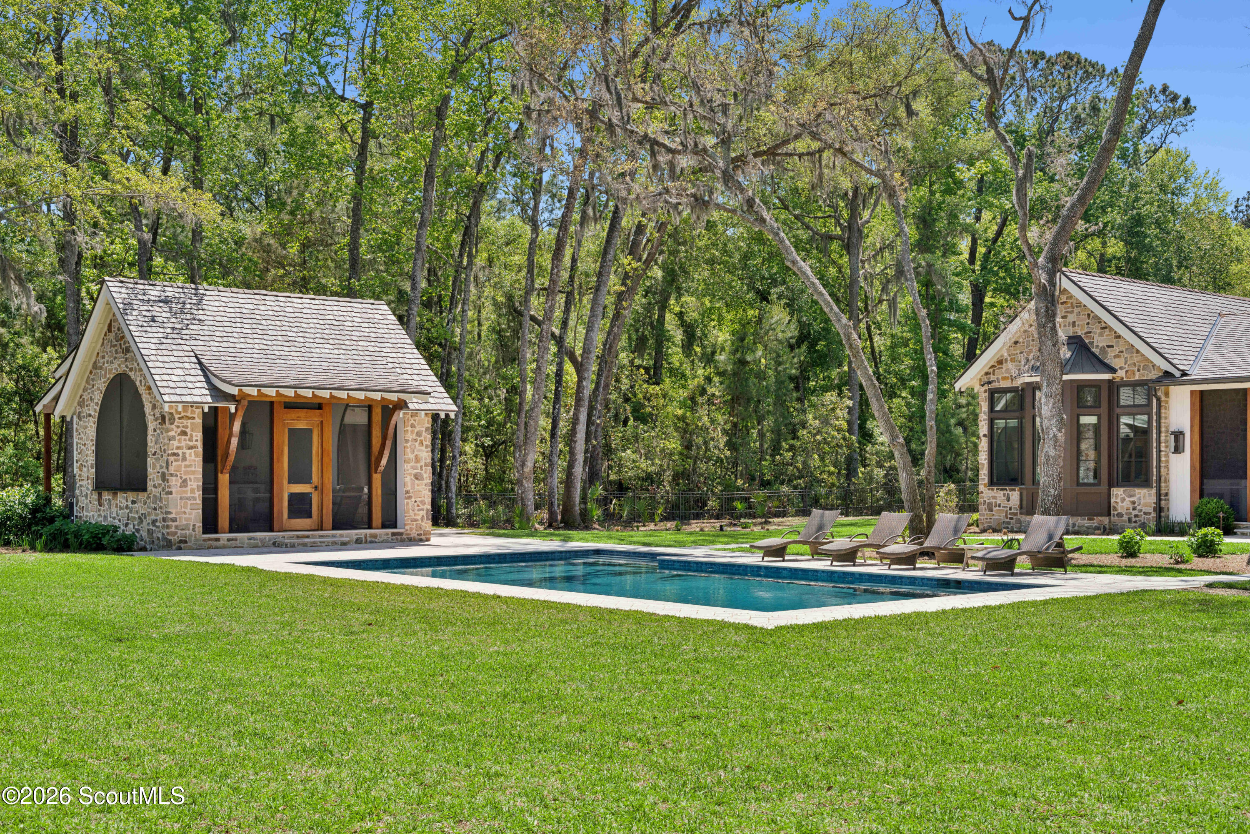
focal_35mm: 38
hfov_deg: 50.7
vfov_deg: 35.1
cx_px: 625
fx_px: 1320
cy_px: 417
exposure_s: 1/500
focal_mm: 38
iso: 250
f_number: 8
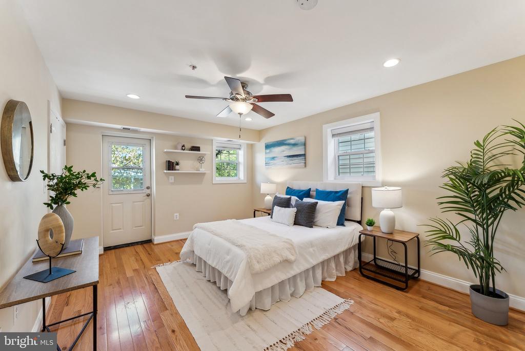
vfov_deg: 81.3
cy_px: 176
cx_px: 262
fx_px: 204
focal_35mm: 14
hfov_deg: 104.2
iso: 250
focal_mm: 14
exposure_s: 1/8
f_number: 9
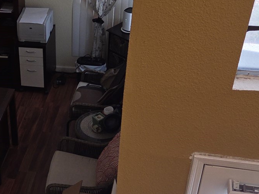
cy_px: 155
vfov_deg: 20.8
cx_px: -29
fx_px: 524
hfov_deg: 25.6
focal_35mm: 70
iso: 100
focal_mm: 5.4
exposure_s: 1/60
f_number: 1.8
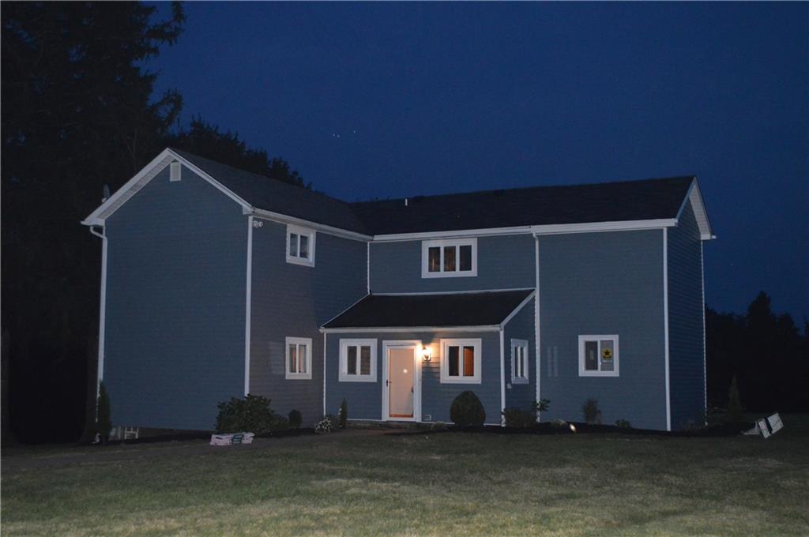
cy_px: 268
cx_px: 404
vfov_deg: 29.8
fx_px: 1010
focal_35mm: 45
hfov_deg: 43.7
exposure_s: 1/60
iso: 3200
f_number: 4.5
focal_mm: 30
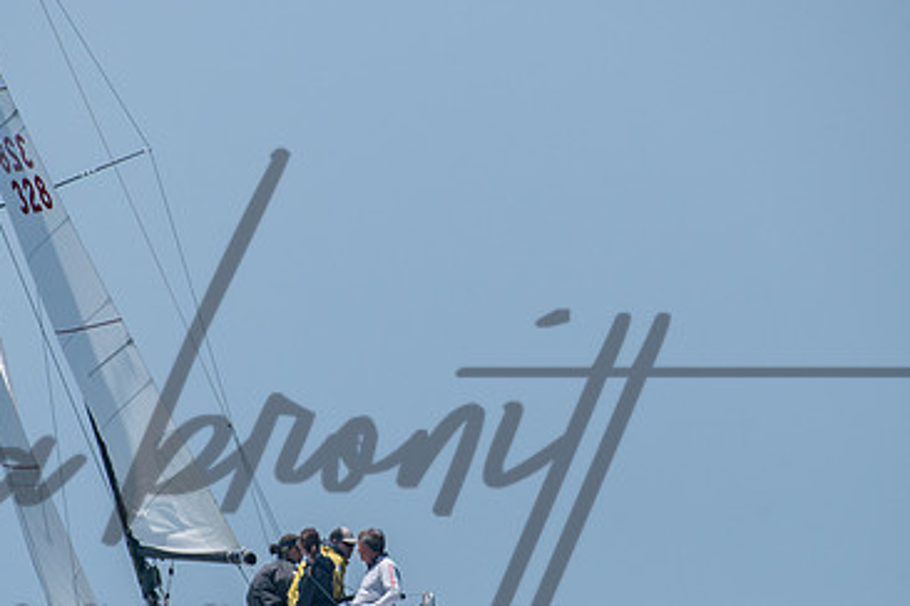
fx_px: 14028
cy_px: 431
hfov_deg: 3.7
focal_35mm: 555
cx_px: 313
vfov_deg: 2.5
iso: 400
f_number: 8
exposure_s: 1/1600
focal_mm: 220
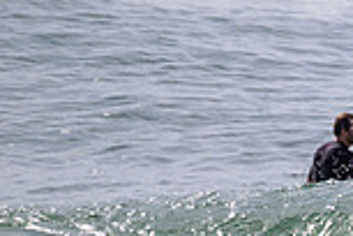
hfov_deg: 1.0
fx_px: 19747
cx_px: 664
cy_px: 138
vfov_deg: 0.7
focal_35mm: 2014
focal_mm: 530
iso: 400
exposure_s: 1/2000
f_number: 11
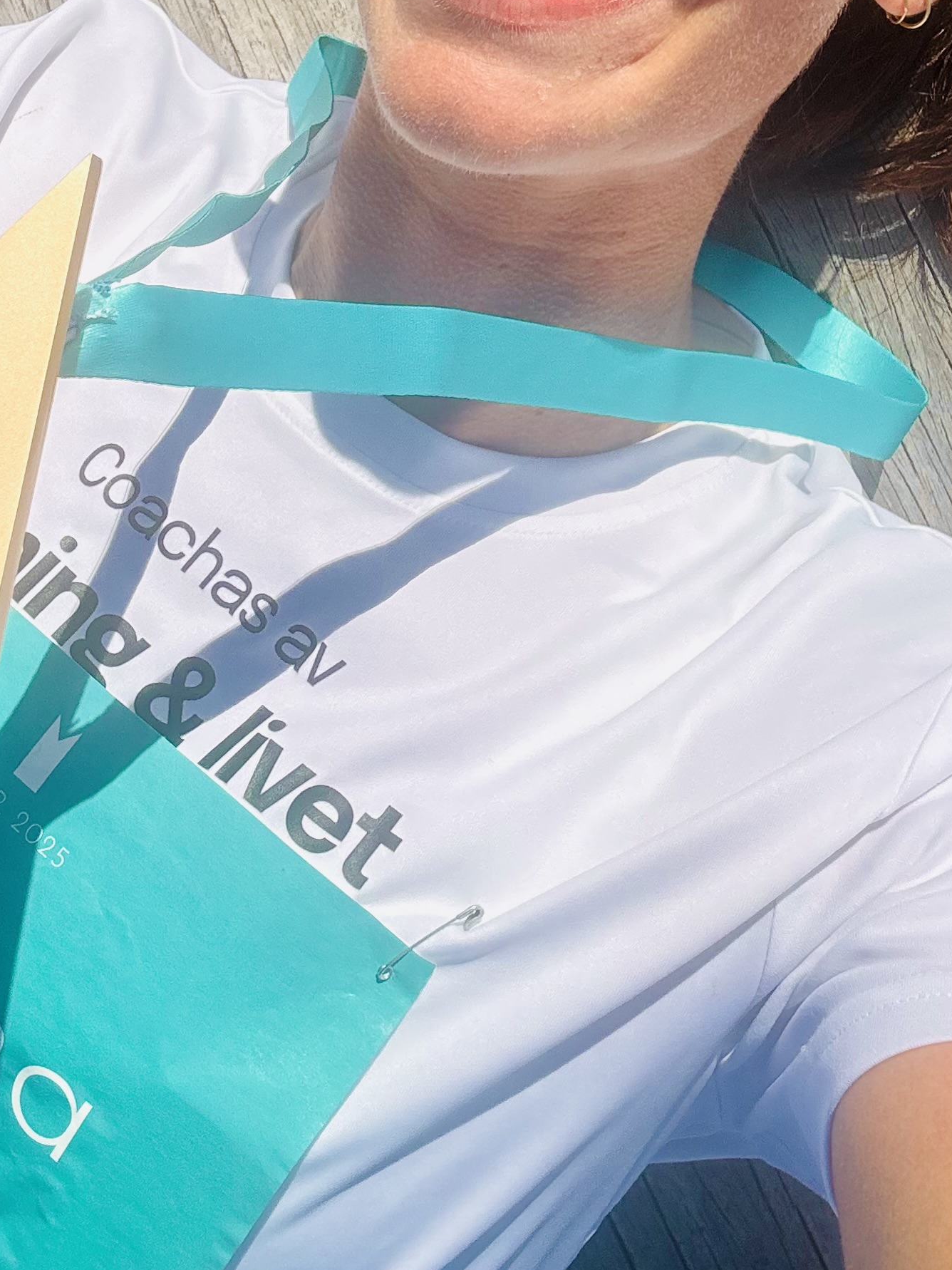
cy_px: 305
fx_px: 1907
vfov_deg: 35.9
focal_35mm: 52
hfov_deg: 27.9
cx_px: 367
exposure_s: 1/1418
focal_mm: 2.69
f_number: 1.9
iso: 25
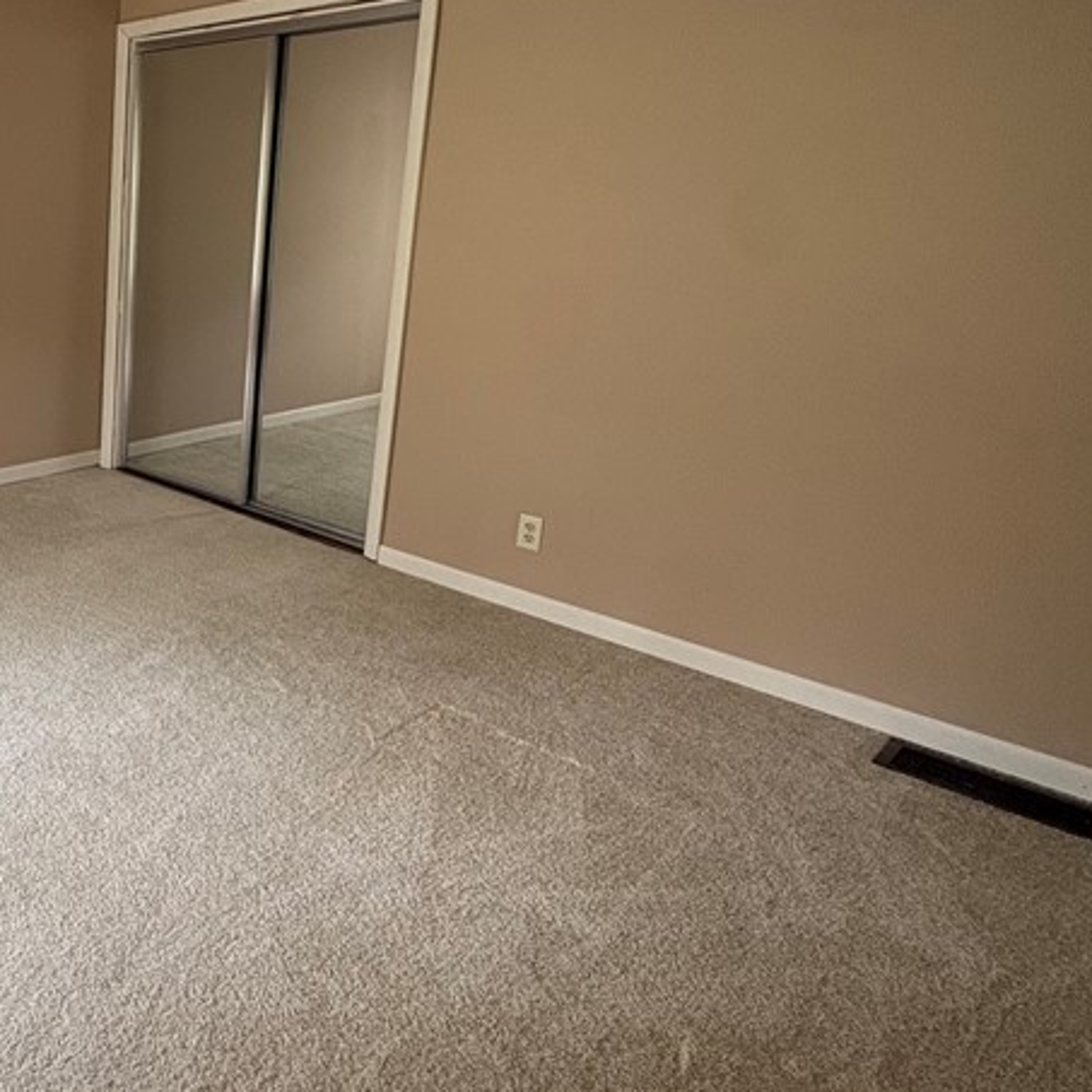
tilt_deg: -13.6
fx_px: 999
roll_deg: +0.6
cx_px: -5
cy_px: 434
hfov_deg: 47.4
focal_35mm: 28
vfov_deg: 56.8
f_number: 2.2
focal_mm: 2.22
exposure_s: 1/99
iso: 200
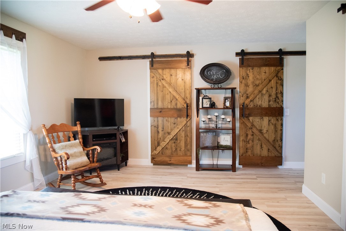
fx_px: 231
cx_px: 173
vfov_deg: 53.2
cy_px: 116
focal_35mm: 24
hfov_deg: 73.7
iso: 3200
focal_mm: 24
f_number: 4
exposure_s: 1/125
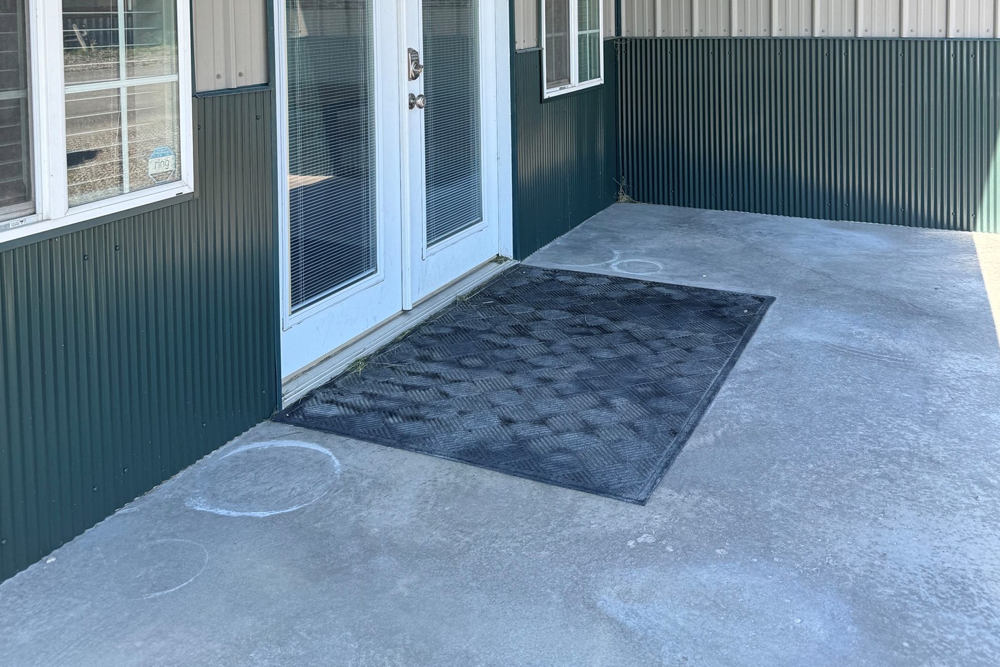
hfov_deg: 55.8
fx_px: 944
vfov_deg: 35.9
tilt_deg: -0.9
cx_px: 495
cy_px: 33
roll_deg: +2.0
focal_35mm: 34
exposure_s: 1/925
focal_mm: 6.76
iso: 80
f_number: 1.78
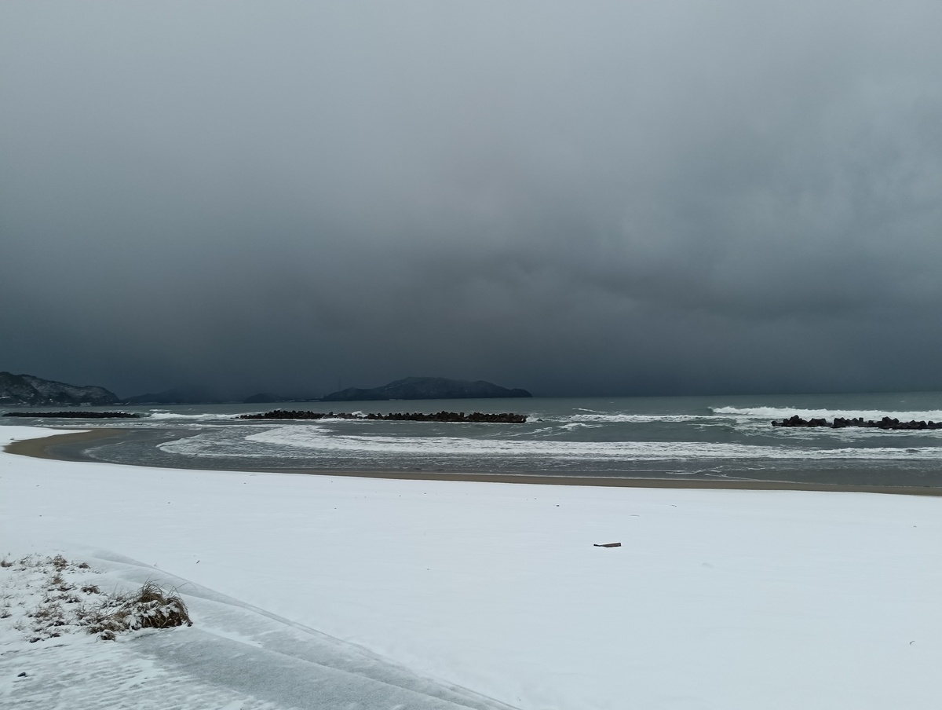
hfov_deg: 65.2
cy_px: 355
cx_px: 471
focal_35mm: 27
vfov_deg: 51.5
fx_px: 736
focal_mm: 3.98
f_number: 1.8
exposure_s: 1/33.3
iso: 200
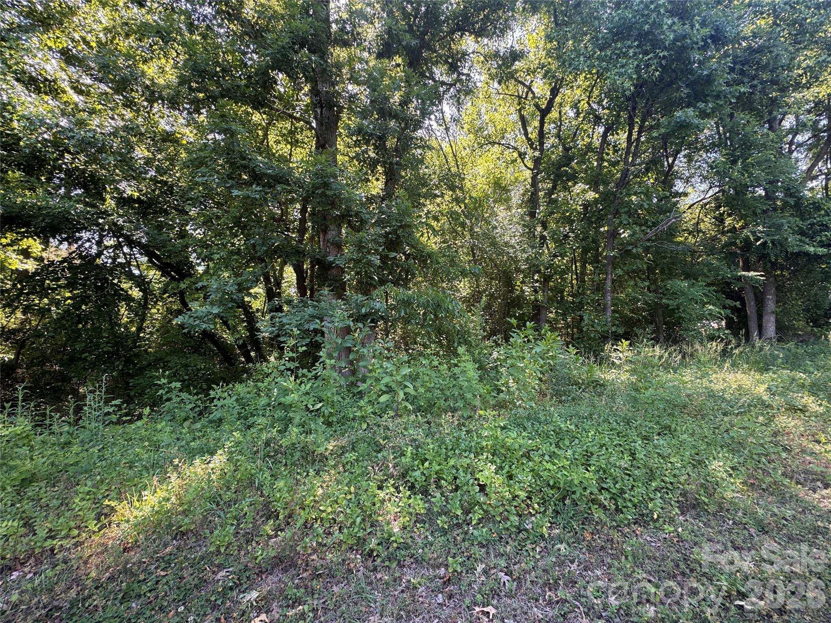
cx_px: 416
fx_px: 336
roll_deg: +2.4
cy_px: 312
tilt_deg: +2.7
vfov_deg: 85.7
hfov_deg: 102.1
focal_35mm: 14
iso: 64
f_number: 2.2
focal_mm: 2.22
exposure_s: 1/99
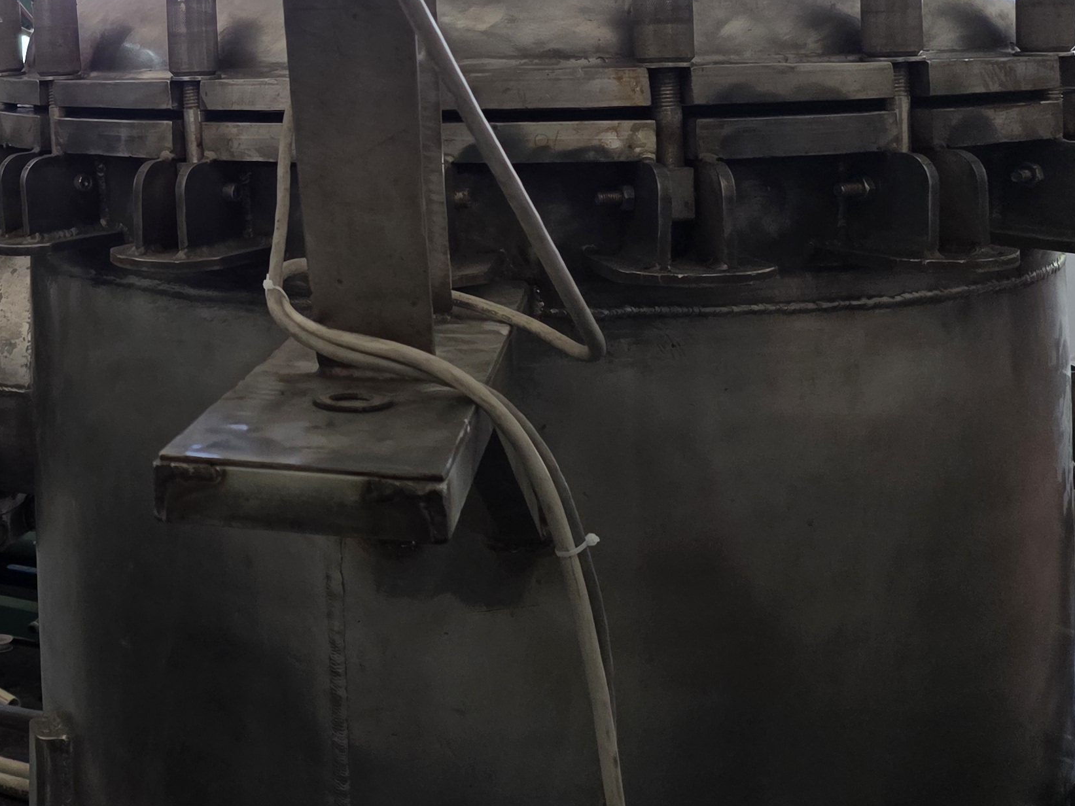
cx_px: -2
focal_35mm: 56
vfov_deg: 25.3
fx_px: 1739
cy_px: 77
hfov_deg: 31.7
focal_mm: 6.25
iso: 320
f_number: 1.7
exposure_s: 1/100
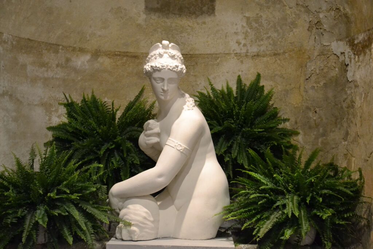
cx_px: 186
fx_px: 699
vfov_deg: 20.2
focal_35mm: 68
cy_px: 124
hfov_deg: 29.9
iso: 3200
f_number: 4.8
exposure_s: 1/50
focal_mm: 45
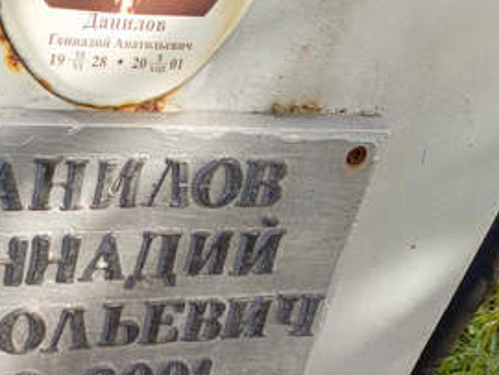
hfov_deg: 26.0
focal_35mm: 74
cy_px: 393
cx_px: 122
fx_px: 1068
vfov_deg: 19.2
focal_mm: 4.76
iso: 112
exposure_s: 1/142
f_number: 1.69
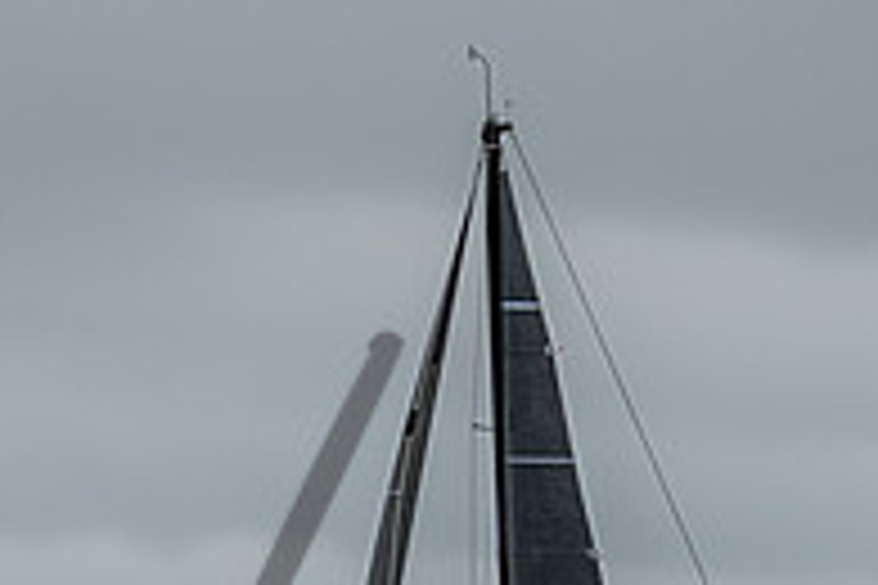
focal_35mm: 589
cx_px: 498
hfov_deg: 3.5
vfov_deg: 2.3
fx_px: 14364
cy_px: 944
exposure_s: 1/3200
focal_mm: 170
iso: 500
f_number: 5.6
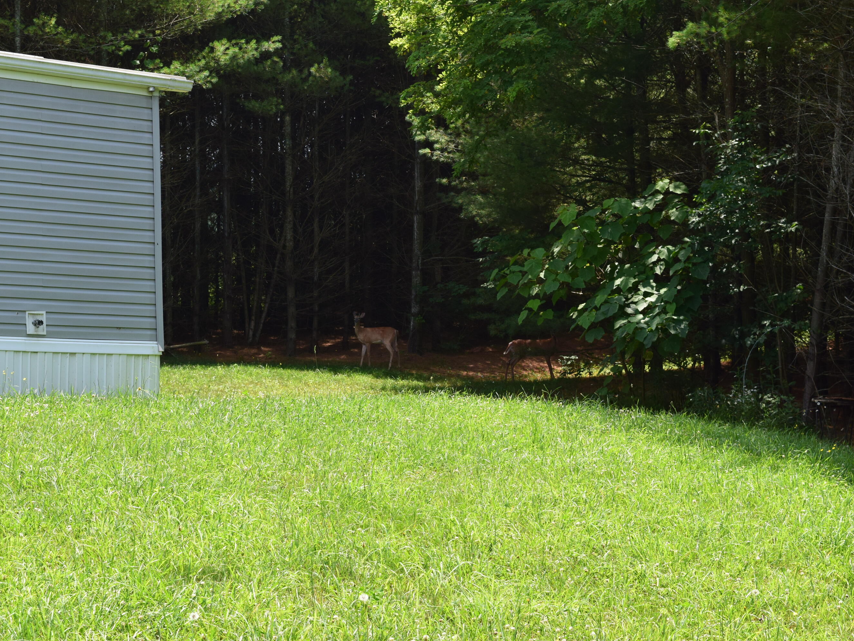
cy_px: 321
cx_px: 385
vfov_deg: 16.5
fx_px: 2209
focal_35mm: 90
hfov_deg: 21.9
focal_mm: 55
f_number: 10
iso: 400
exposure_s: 1/320
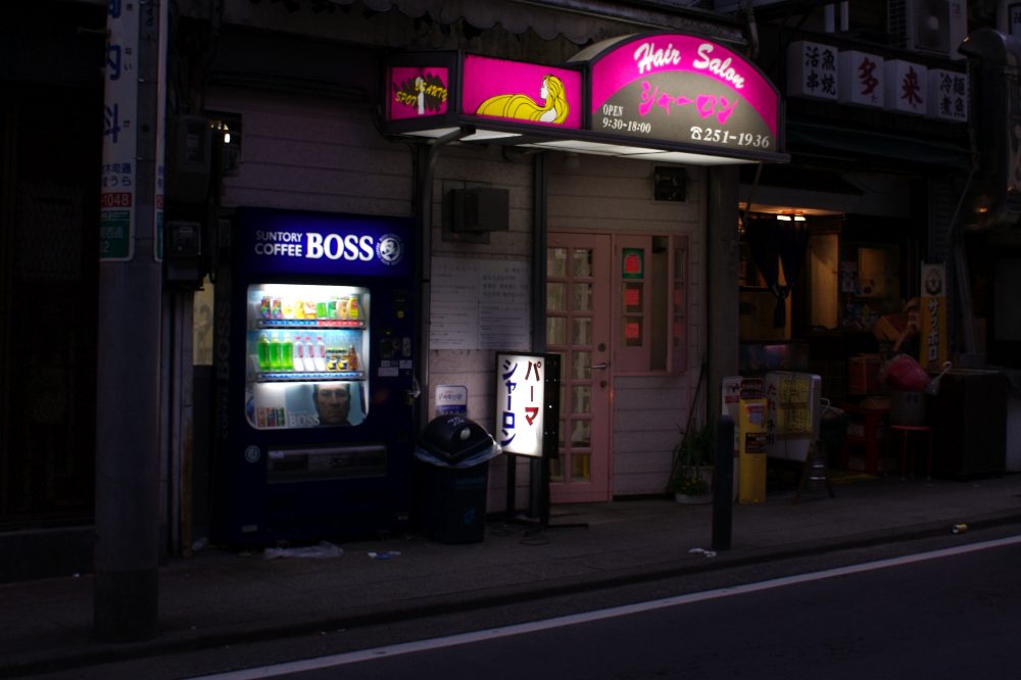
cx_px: 510
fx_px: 1021
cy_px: 340
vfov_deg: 36.8
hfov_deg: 53.1
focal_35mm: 36
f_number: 4.5
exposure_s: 1/40
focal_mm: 24
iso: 200
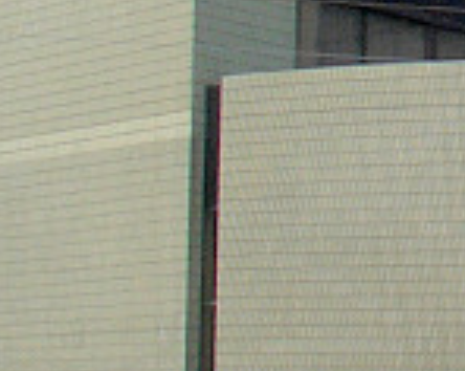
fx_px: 2391
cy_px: -223
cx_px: 946
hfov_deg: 10.2
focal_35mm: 174
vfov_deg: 8.6
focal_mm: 7.1
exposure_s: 1/640
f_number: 4.5
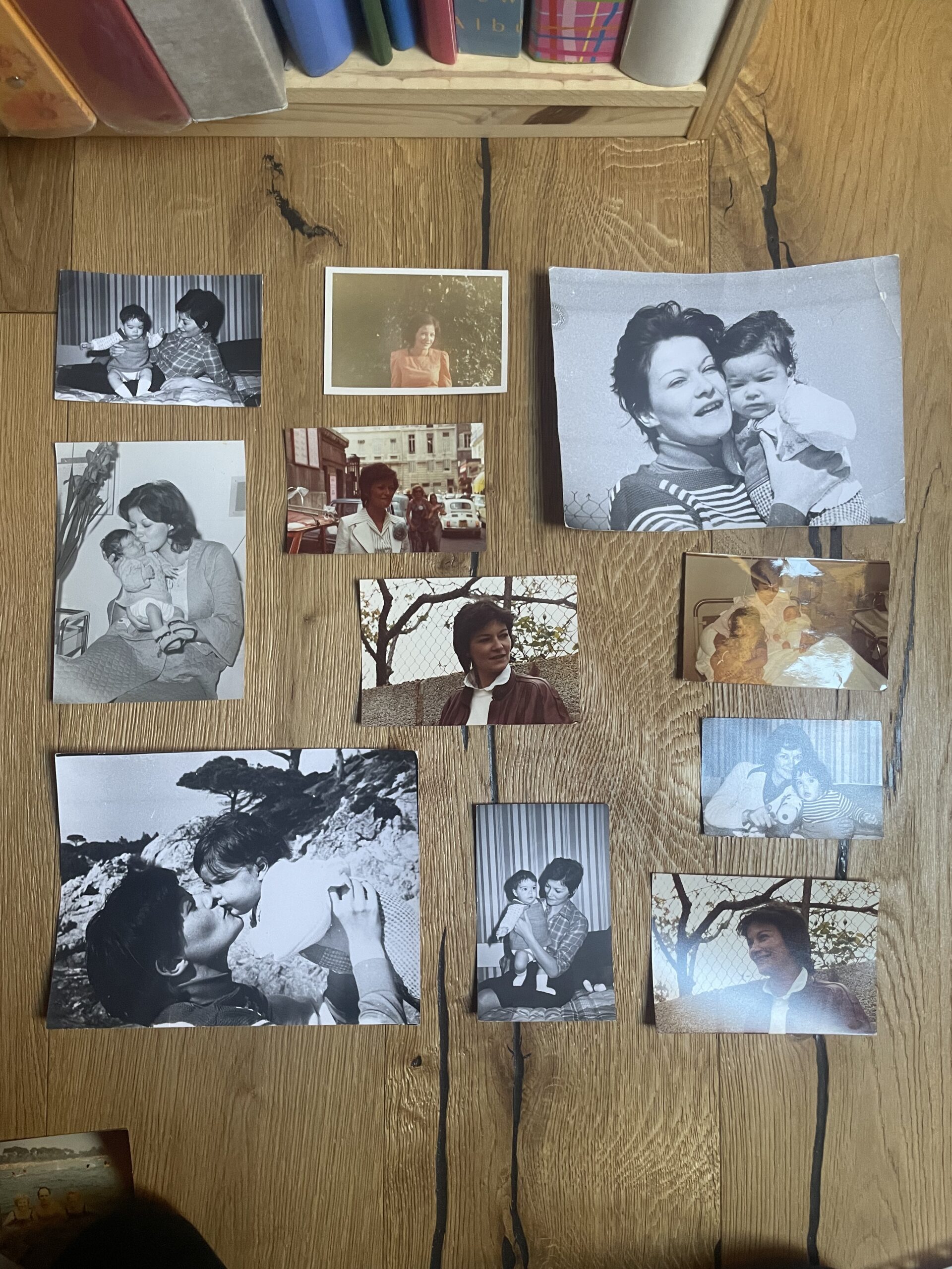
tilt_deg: -87.1
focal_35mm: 26
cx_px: 476
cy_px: 634
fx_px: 953
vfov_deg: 67.3
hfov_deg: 53.1
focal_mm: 4.2
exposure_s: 1/60
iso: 200
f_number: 1.6
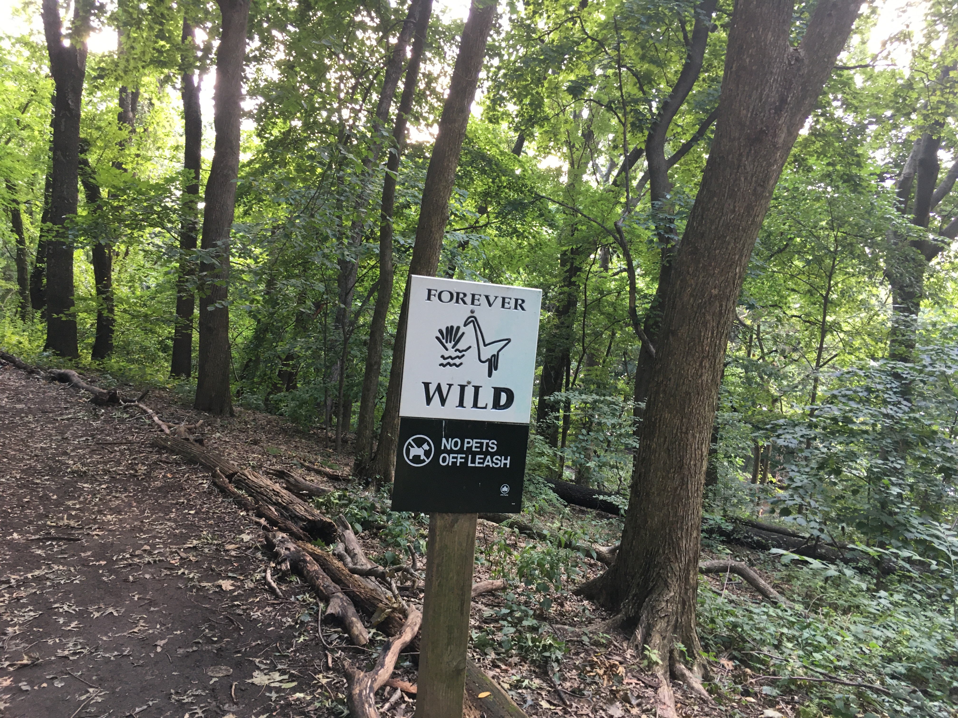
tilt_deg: -3.7
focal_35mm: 29
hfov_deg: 61.7
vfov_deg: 48.2
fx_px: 803
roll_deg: -2.7
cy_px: 359
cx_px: 479
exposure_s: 1/30
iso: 64
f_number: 2.2
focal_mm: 4.15
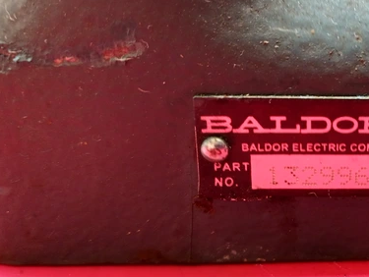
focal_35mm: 54
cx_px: 334
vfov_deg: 26.9
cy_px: 95
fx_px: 576
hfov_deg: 33.6
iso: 160
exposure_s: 1/33
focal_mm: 4
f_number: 1.8
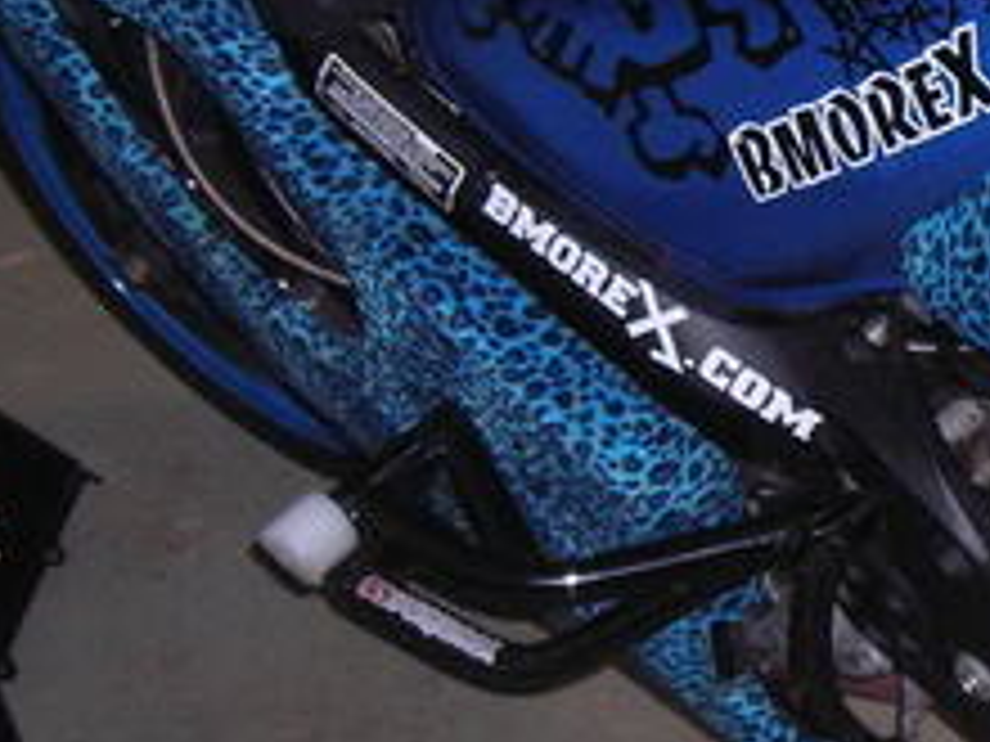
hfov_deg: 13.9
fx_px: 3947
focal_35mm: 138
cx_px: 1174
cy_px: 333
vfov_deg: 10.7
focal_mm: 6.3
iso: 127
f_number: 3.2
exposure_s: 1/60.1
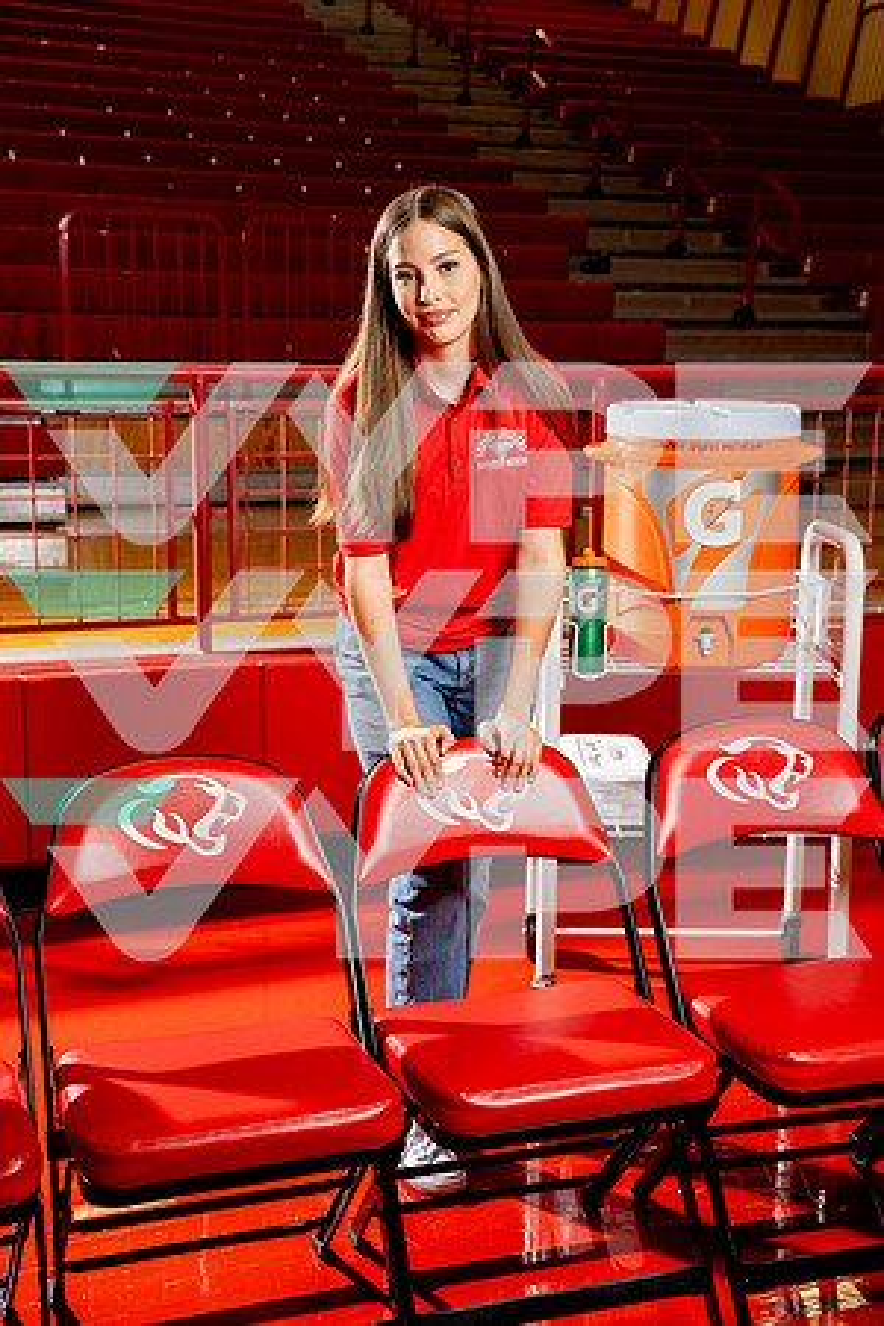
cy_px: 663
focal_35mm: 45
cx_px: 442
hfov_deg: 29.9
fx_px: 1657
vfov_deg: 43.6
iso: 250
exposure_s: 1/125
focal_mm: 45
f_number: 4
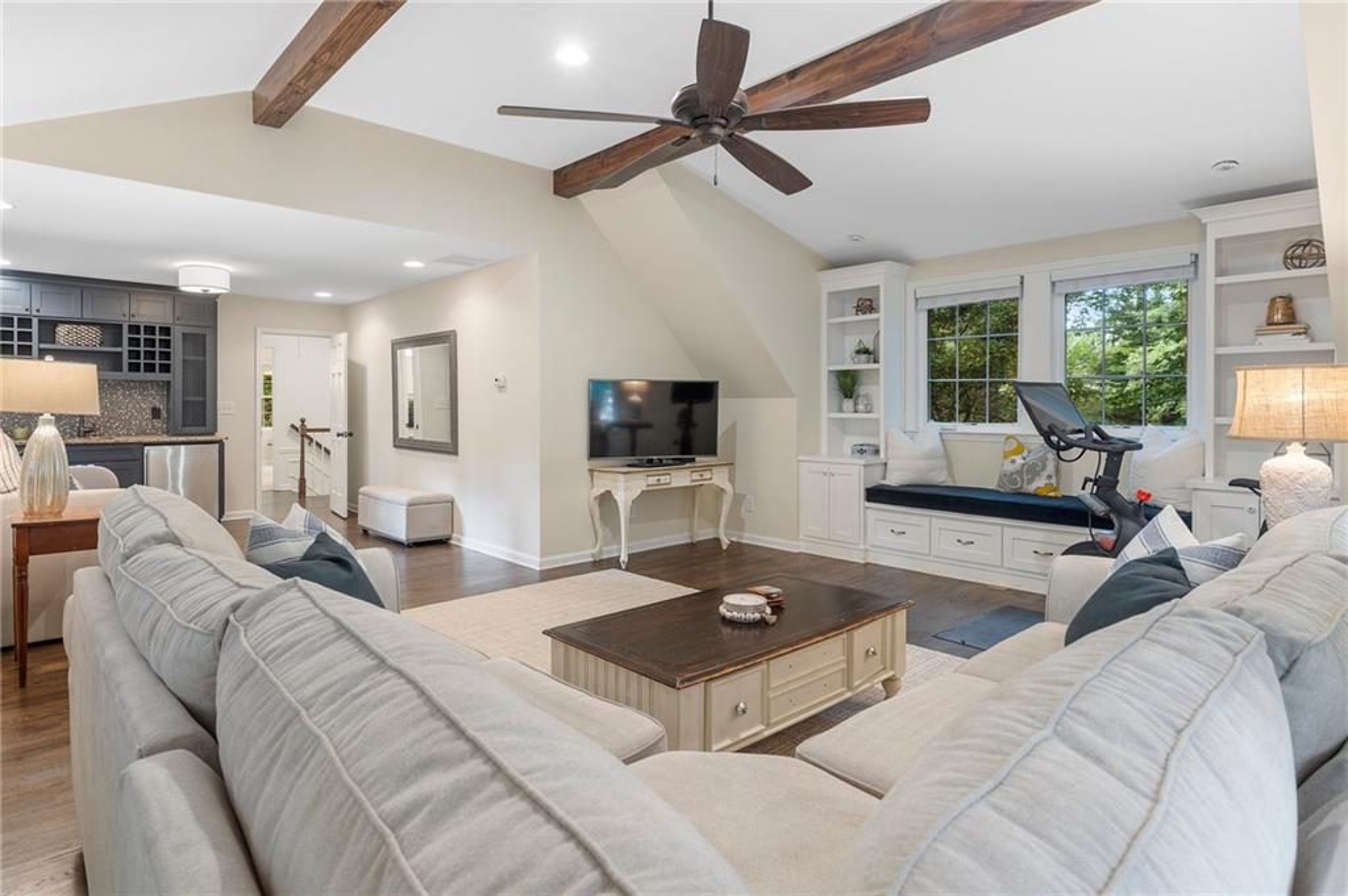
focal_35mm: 18
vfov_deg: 67.3
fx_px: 673
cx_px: 674
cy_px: 448
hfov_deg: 90.0
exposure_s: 1/25
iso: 640
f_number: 7.1
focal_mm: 18
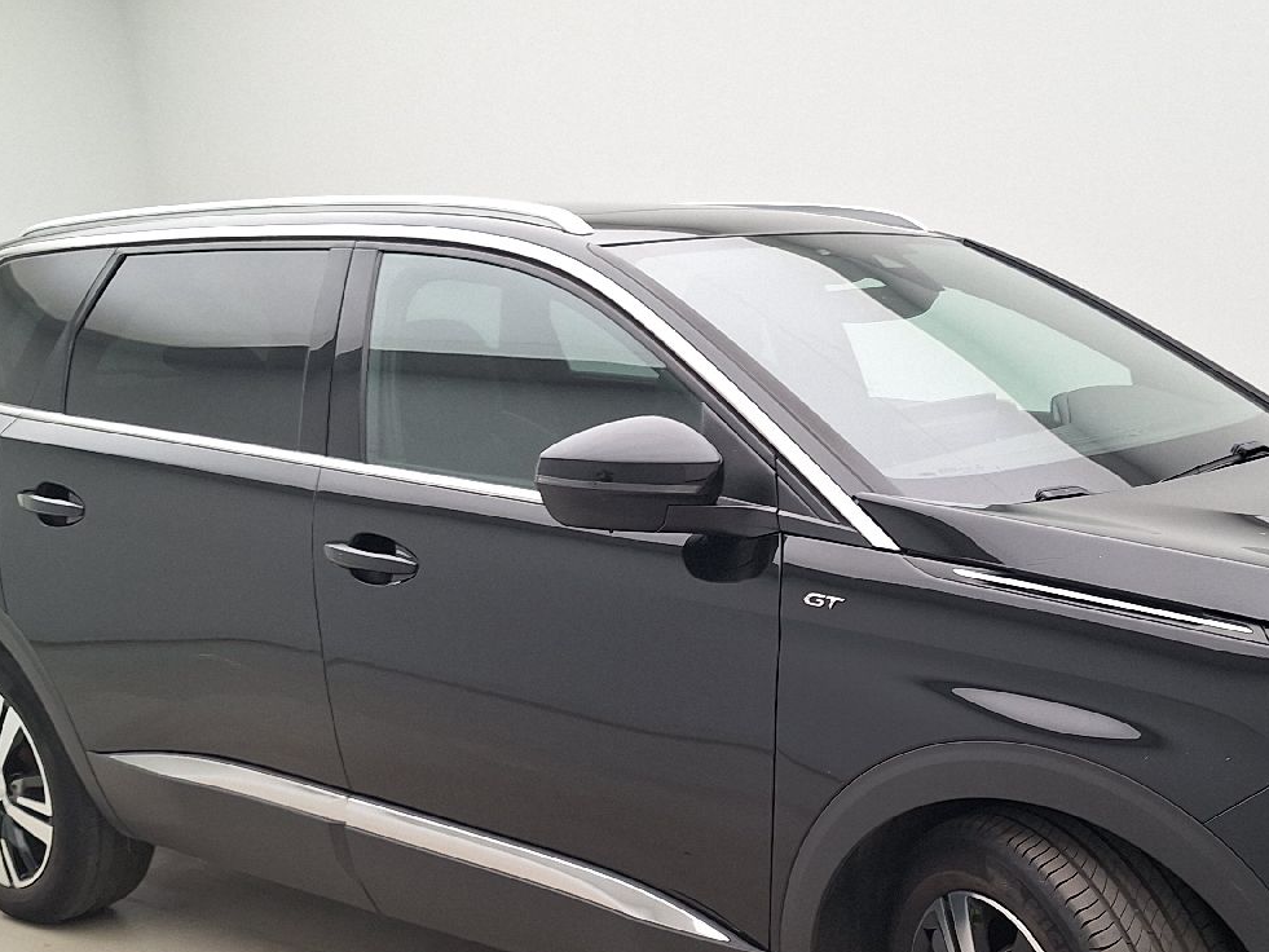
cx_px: 862
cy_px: 723
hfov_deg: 41.4
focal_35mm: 45
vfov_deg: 31.6
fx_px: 1650
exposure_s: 1/100
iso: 50
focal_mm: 5.54
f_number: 1.8
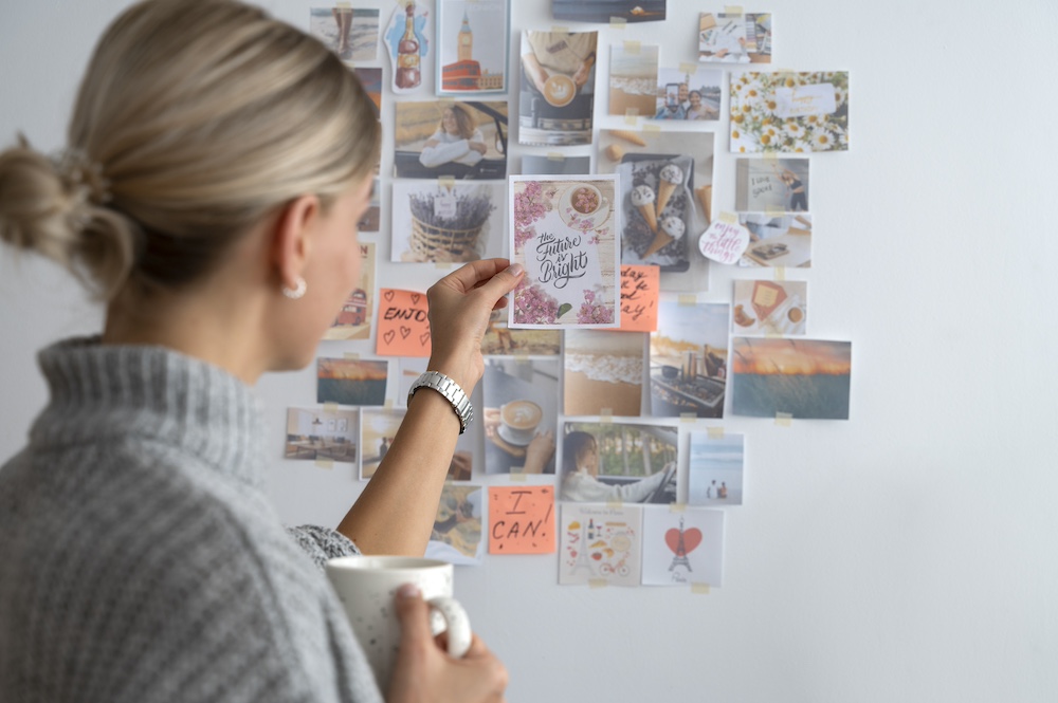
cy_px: 352
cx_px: 529
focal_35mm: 56
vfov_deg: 24.2
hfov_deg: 35.7
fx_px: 1644
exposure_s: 1/500
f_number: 4
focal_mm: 56
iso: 250
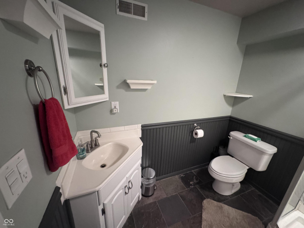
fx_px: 123
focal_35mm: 14
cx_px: 152
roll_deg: -1.7
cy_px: 114
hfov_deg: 102.1
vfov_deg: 85.7
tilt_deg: -17.4
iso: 1000
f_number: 2.2
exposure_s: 1/40
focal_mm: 2.22
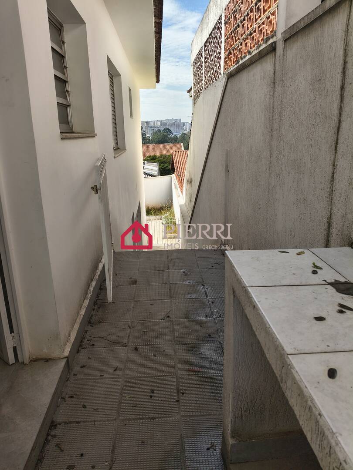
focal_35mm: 26
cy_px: 235
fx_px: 354
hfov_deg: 53.1
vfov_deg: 67.3
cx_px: 176
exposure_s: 1/1148
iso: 100
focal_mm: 4.81
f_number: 1.8
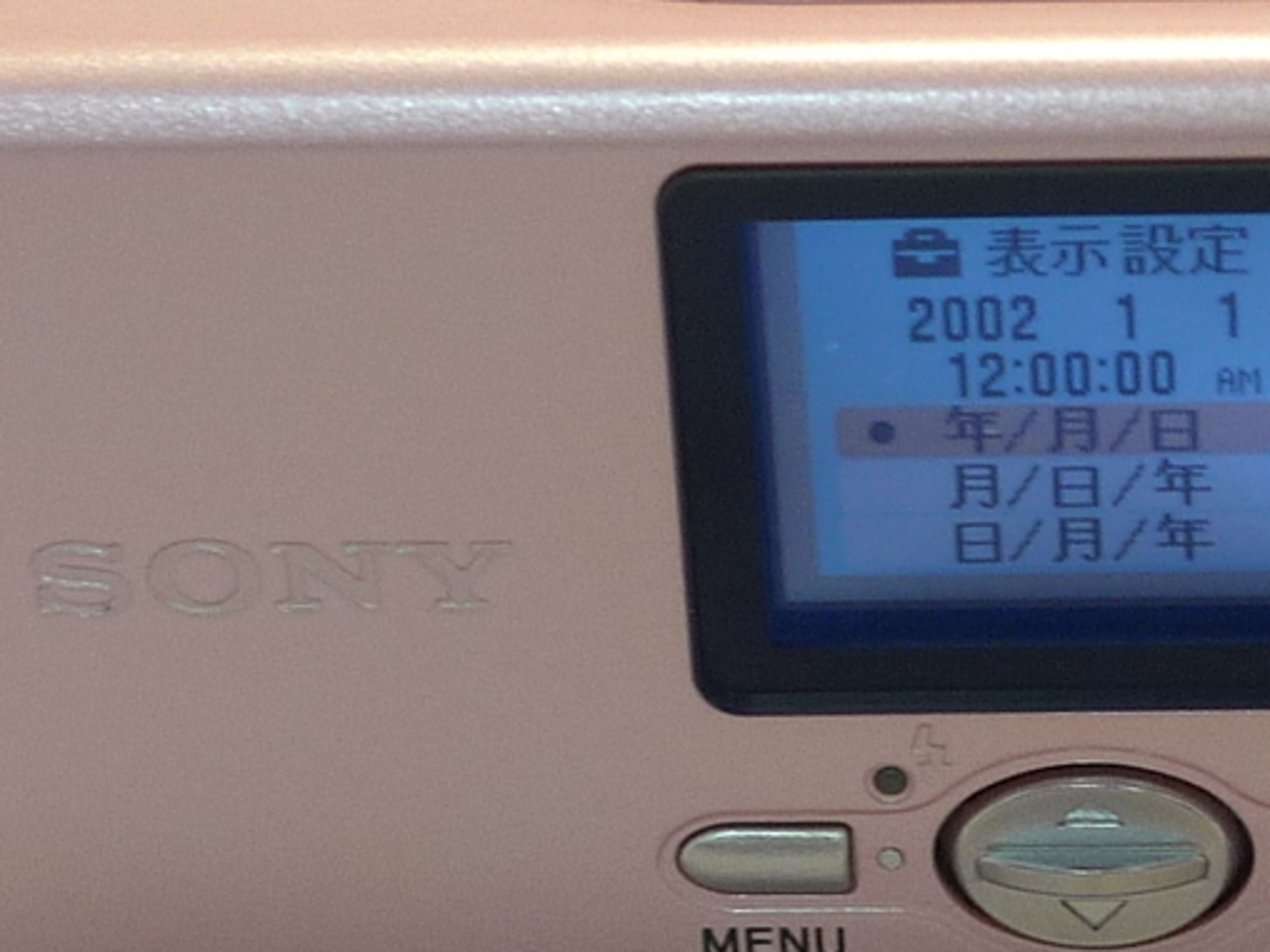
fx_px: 5723
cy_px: 570
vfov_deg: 9.5
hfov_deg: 12.5
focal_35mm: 156
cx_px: 1258
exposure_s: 1/50
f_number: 2.4
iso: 160
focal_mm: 7.9
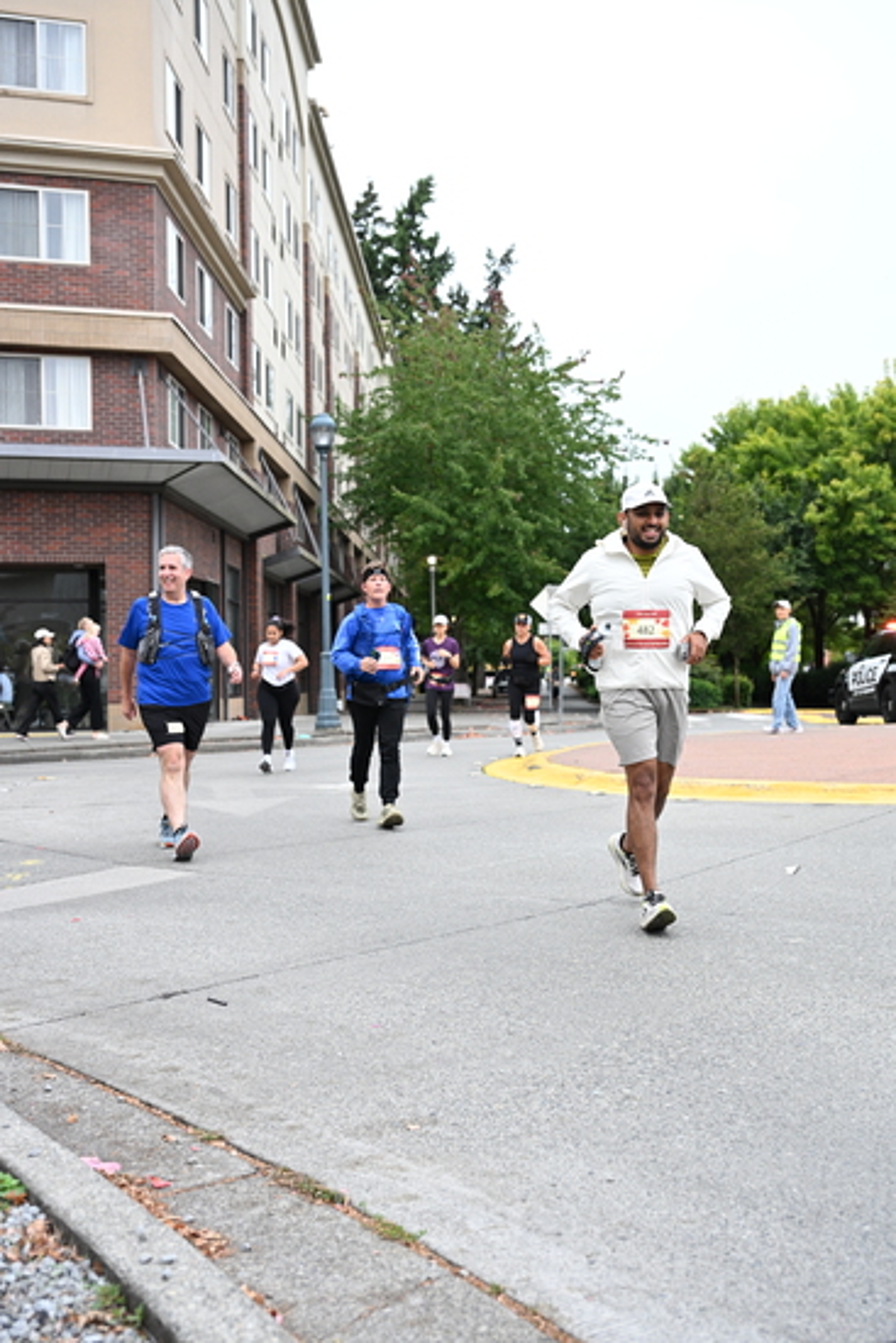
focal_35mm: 41
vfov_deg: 47.4
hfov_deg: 32.6
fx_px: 1530
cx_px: 448
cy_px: 672
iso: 1600
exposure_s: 1/640
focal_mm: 41
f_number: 4
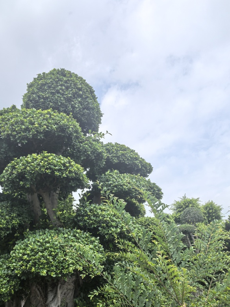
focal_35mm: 37
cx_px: 74
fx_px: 328
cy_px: 210
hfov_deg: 38.2
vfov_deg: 49.1
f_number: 2
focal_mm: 5.75
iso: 50
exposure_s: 1/3774
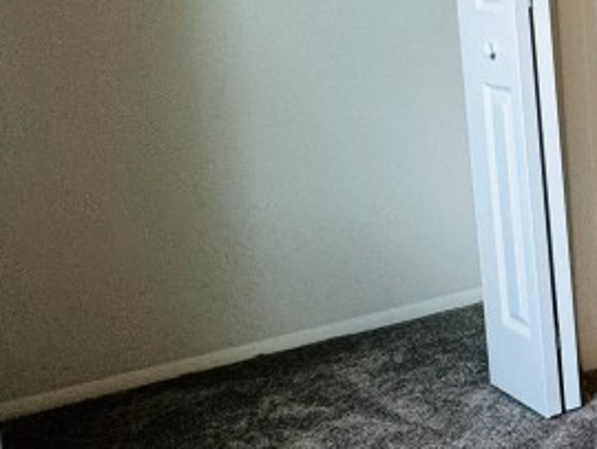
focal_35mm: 53
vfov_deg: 26.5
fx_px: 915
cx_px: 953
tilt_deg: -6.5
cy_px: 33
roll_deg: +0.9
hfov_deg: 24.9
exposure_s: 1/120
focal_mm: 2.22
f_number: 2.2
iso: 125
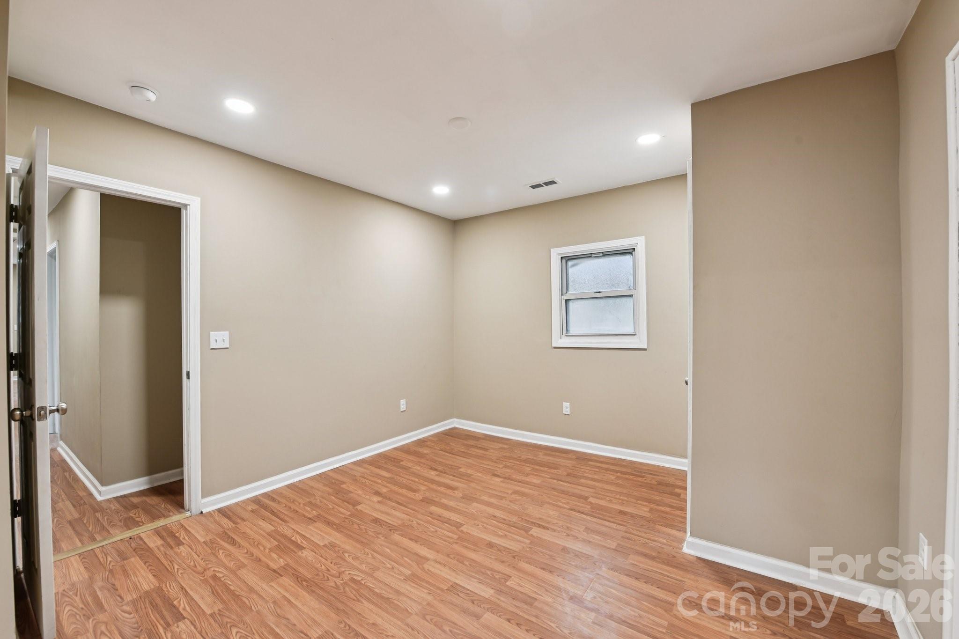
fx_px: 373
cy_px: 320
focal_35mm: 14
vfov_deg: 81.2
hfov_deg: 104.3
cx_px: 480
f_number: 8
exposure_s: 1/8
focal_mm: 14
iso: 200
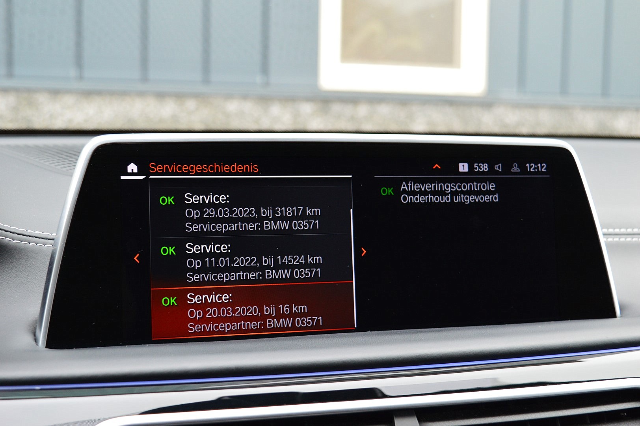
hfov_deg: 38.9
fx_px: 906
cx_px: 320
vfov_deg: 26.4
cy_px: 213
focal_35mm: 51
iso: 800
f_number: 5.6
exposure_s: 1/60
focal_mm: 34
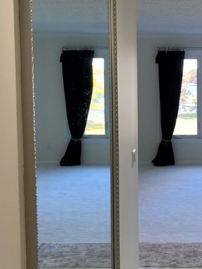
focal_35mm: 58
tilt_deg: -3.5
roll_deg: -1.1
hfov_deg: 24.2
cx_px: 198
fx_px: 451
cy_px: 117
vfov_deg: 33.2
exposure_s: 1/60
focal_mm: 3.99
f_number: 1.8
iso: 50
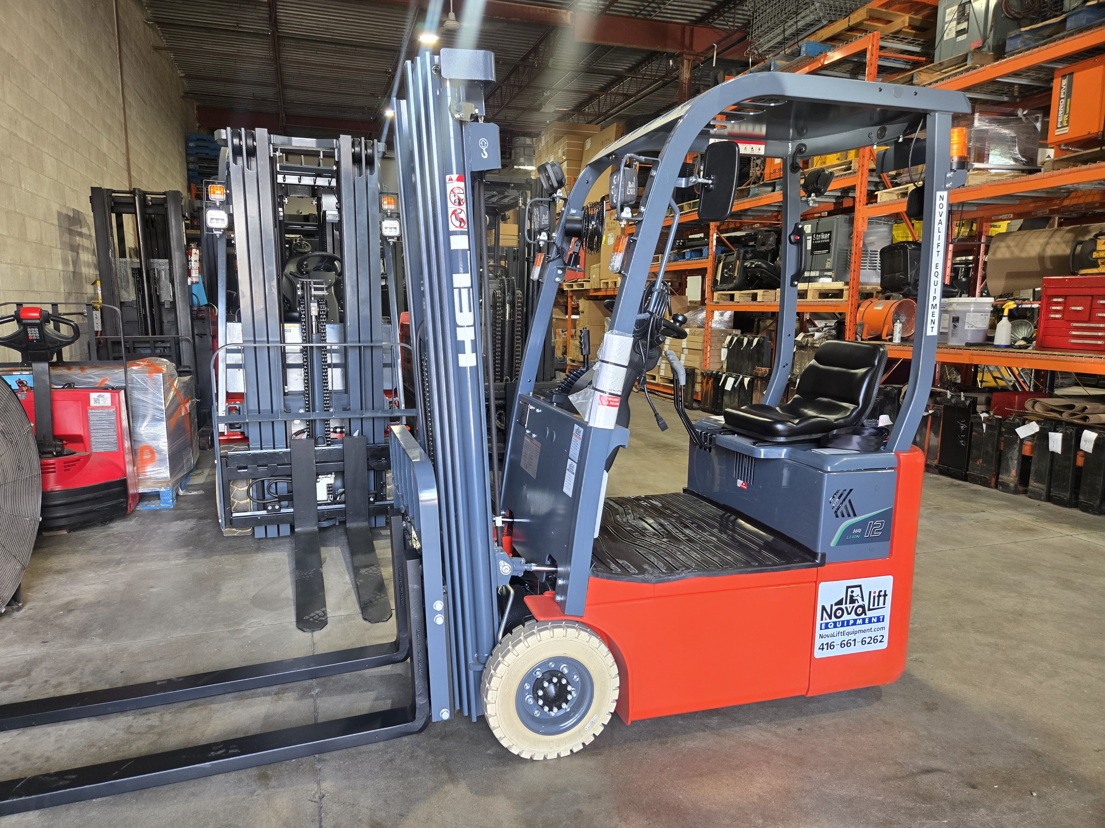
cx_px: 552
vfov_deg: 58.9
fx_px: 734
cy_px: 414
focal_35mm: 23
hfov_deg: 73.9
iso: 125
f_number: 1.8
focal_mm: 5.4
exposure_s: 1/120
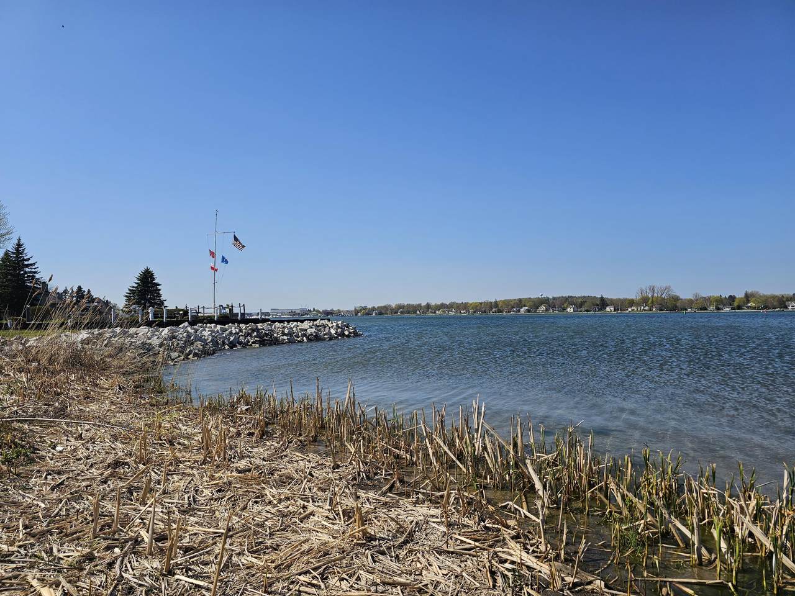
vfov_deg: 58.9
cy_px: 298
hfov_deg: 73.9
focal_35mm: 23
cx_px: 398
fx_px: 528
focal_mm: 6.3
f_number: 1.7
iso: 16
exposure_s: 1/1533
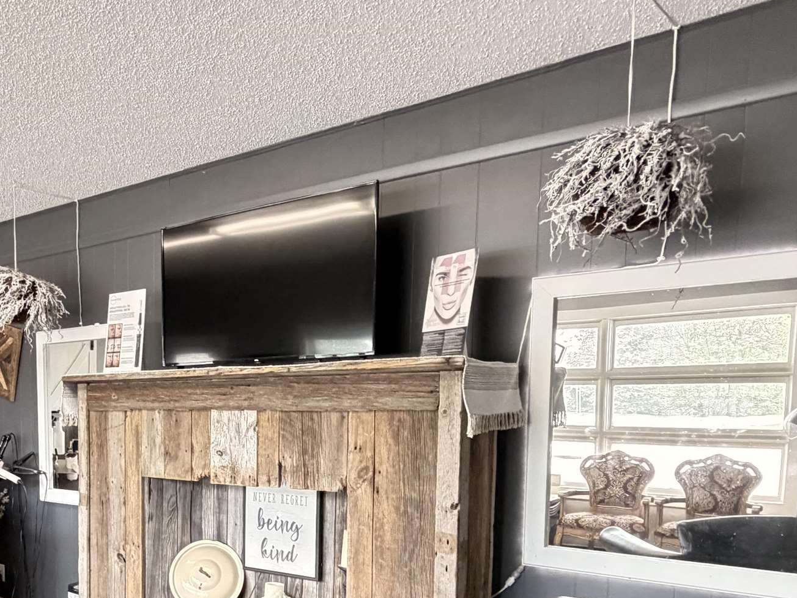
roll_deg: +0.1
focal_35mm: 33
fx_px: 760
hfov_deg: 53.0
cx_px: 205
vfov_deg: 41.2
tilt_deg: -4.9
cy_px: 475
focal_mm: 2.22
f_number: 2.2
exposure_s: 1/60
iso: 640
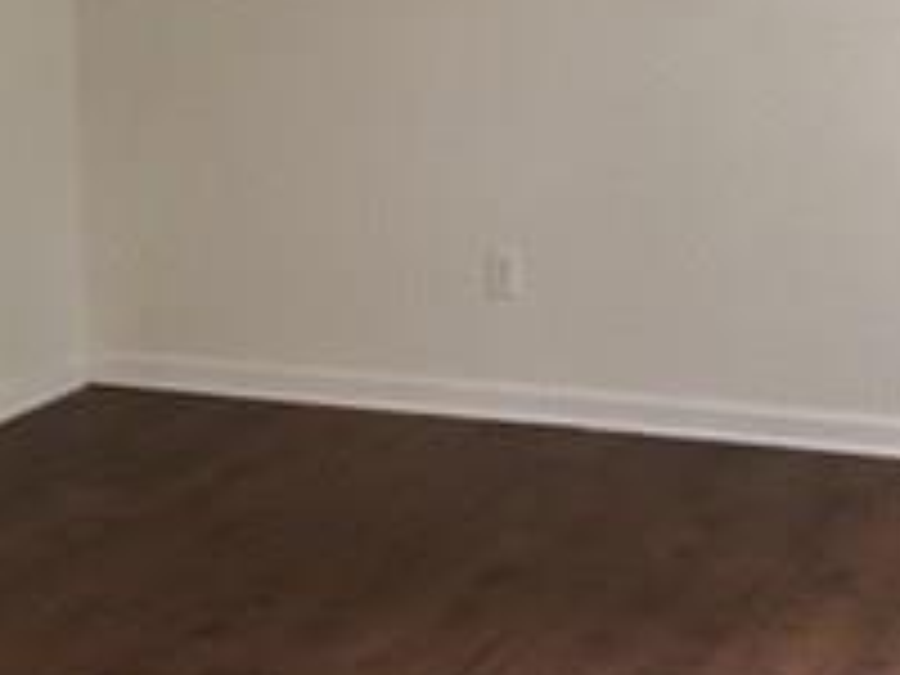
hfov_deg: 21.0
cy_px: 90
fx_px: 2418
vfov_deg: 15.7
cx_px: 284
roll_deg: +2.2
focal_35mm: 93
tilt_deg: -5.3
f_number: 2.2
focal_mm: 4.15
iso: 100
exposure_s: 1/30
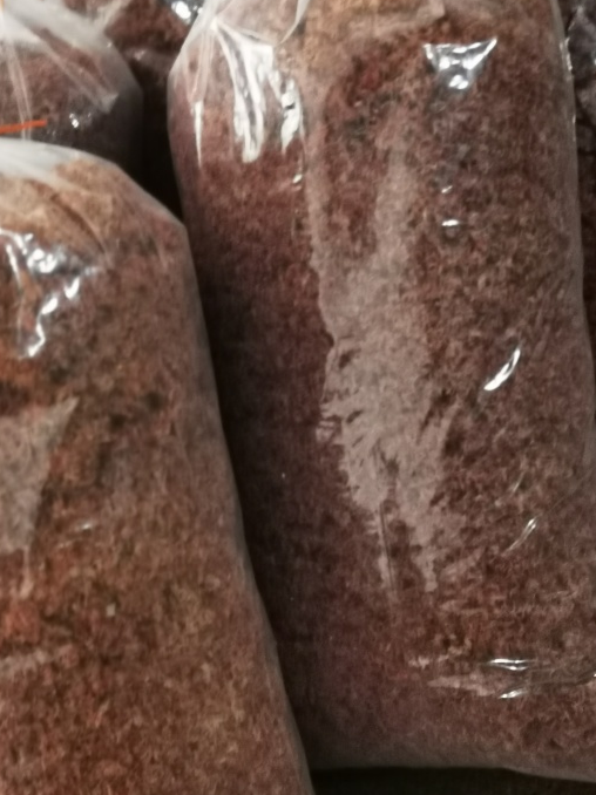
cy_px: 176
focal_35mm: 85
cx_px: 238
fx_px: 1953
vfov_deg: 22.8
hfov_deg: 17.3
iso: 250
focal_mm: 5.56
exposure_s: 1/50
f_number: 4
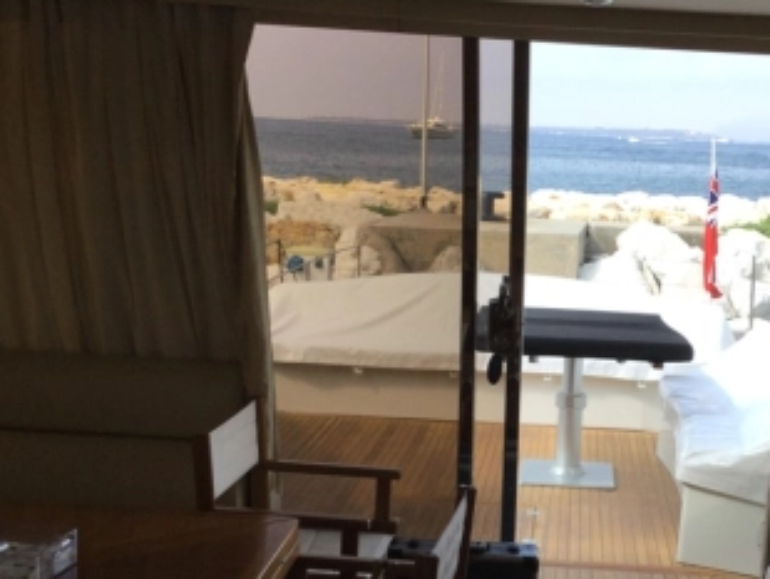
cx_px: 569
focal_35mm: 55
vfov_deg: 26.4
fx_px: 1224
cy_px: 396
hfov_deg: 34.2
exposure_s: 1/345
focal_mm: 3.3
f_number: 2.4
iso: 25
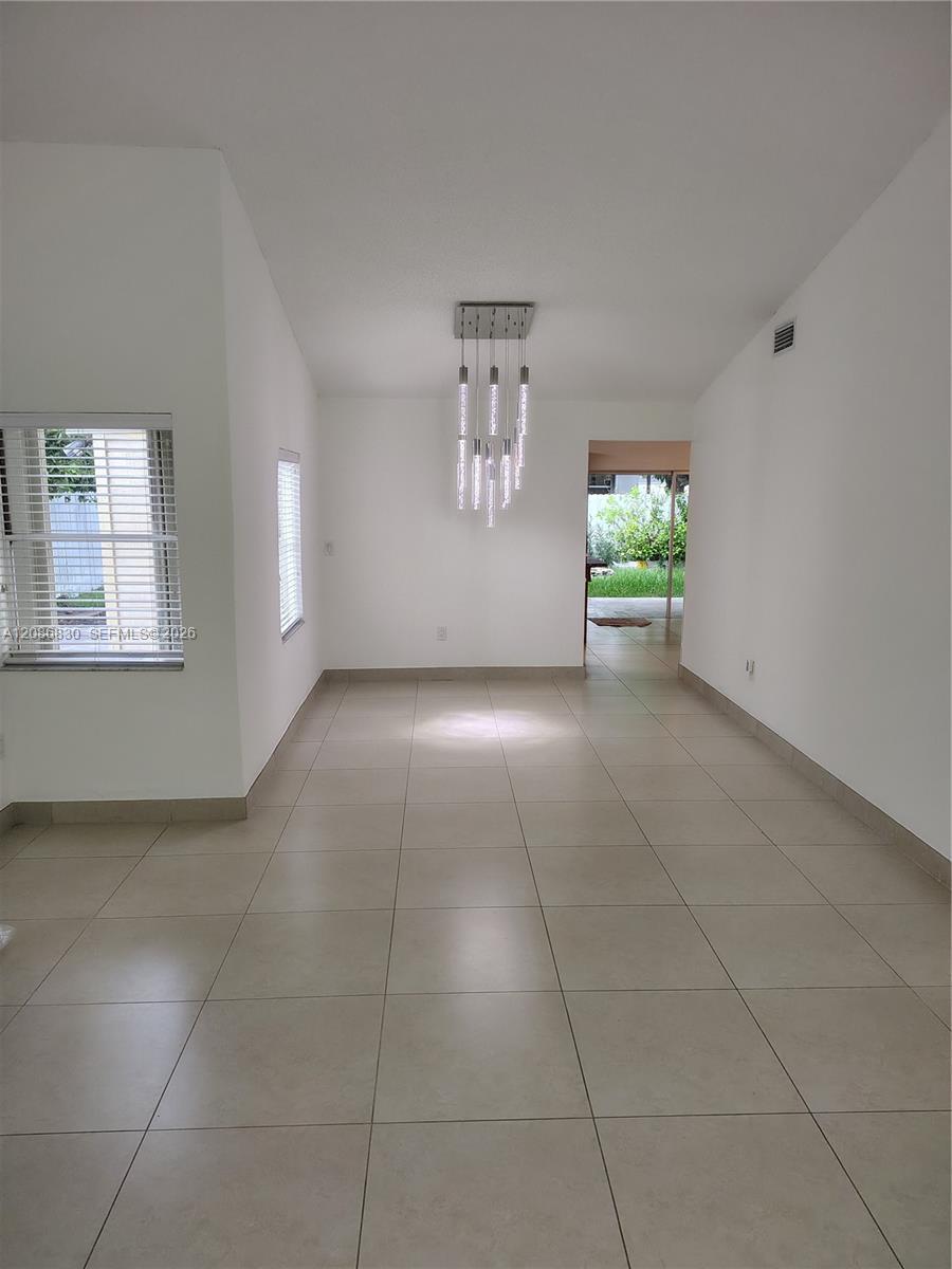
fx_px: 880
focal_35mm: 24
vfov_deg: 71.6
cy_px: 634
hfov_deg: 56.8
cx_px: 476
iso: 1092
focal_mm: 5.56
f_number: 1.8
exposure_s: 1/120
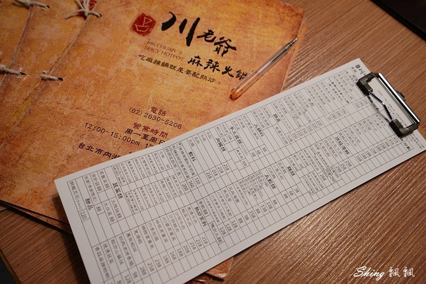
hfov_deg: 67.4
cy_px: 142
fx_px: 319
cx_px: 213
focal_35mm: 27
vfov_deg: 47.9
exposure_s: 1/50
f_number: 5.6
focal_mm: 27
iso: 640
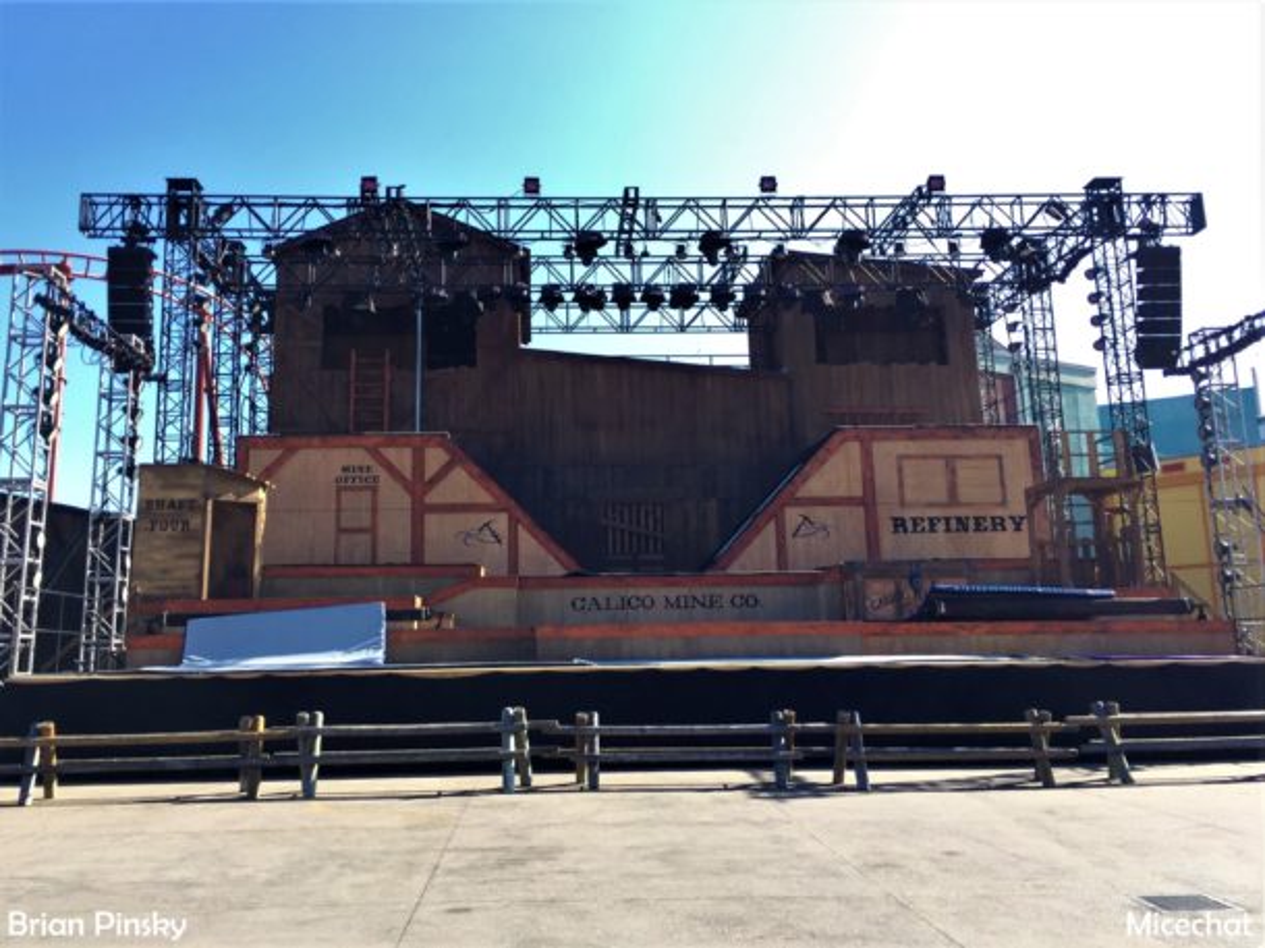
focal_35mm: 29
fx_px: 1059
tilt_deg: +10.0
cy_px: 474
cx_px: 632
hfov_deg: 61.7
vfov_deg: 48.2
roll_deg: -0.7
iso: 32
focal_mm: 4.15
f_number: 2.2
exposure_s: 1/557
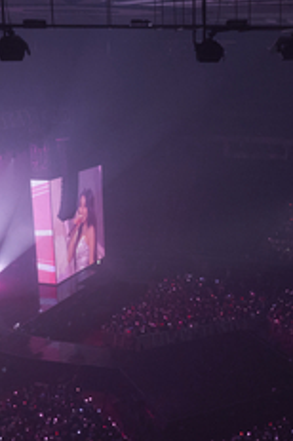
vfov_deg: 34.5
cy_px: 208
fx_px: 710
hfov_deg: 22.5
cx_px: 282
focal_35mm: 58
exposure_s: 1/400
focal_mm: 24
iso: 5000
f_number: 4.5
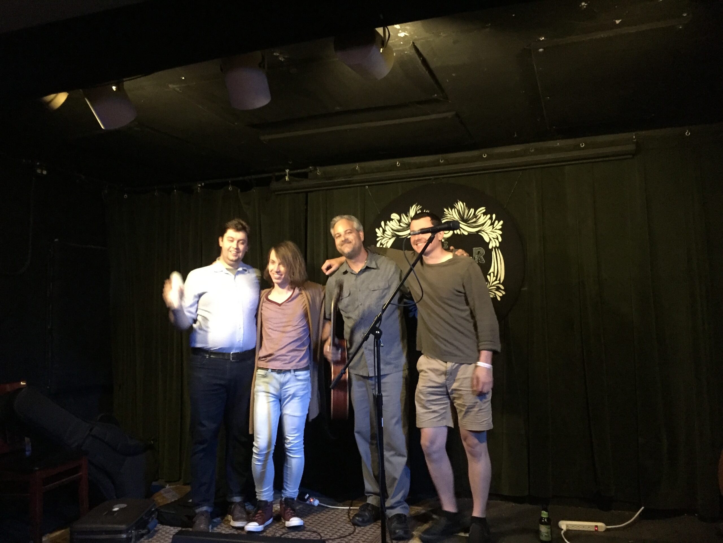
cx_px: 362
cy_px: 272
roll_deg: +1.2
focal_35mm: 29
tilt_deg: +4.3
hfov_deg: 61.7
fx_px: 606
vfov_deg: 48.2
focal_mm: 4.15
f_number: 2.2
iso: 1000
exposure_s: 1/15
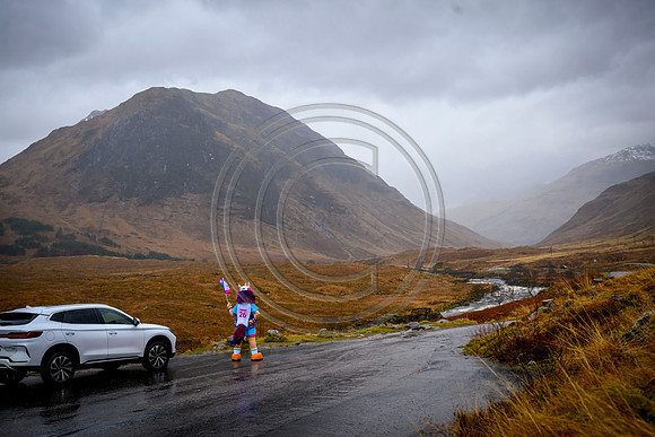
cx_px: 328
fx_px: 655
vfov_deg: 36.9
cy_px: 218
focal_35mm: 36
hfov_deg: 53.1
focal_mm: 36
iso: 1000
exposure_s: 1/200
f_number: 5.6
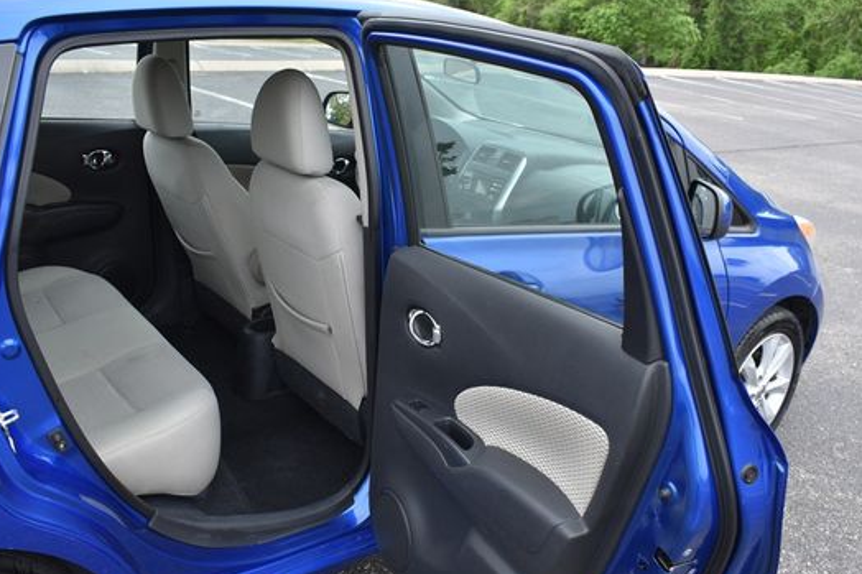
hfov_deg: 57.2
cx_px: 421
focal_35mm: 33
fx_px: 790
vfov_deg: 39.9
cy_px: 317
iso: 280
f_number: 5.6
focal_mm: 18
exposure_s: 1/250
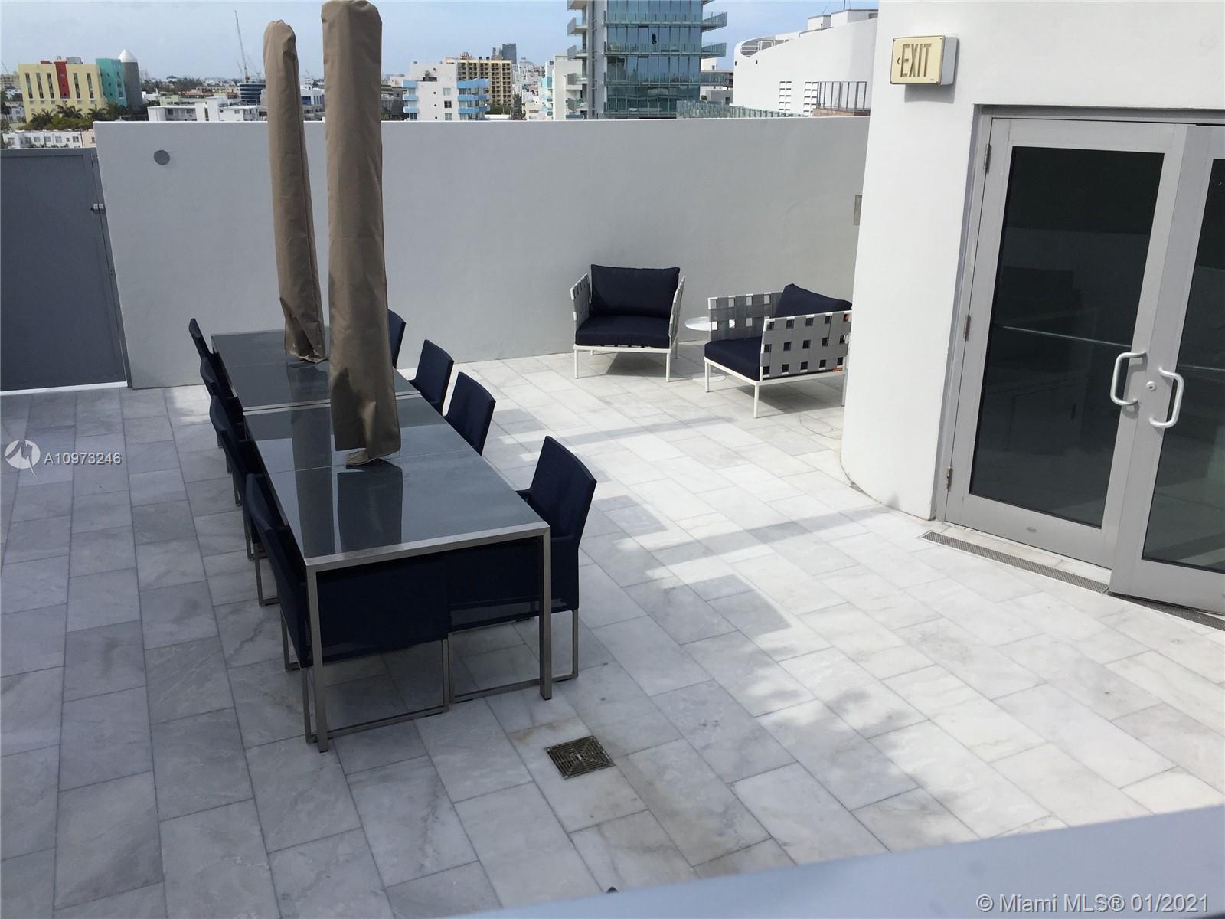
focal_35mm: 29
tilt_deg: -18.8
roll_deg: -0.3
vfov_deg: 48.2
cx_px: 612
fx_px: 1026
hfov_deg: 61.7
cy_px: 460
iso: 32
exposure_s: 1/2326
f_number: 2.2
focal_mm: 4.15
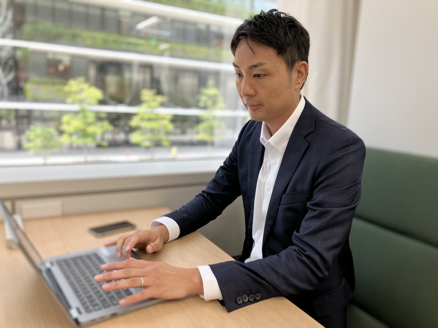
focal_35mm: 28
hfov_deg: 63.4
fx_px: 354
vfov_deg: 49.7
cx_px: 219
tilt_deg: -9.6
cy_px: 164
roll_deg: -4.4
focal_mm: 3.99
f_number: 1.8
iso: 125
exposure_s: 1/60
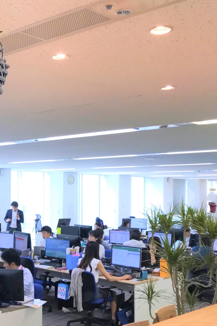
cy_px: 185
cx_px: -6
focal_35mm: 52
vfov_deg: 38.1
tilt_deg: +1.5
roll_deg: -0.6
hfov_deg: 24.7
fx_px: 470
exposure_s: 1/120
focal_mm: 3.99
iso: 40
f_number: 1.8
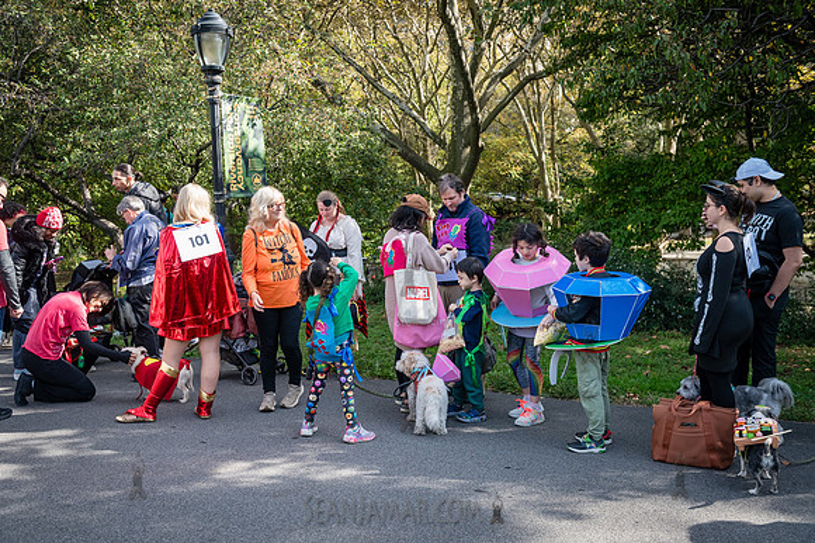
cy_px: 272
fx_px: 769
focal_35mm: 34
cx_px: 408
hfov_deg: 55.8
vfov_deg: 38.8
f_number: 5
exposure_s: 1/1000
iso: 1000
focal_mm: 34
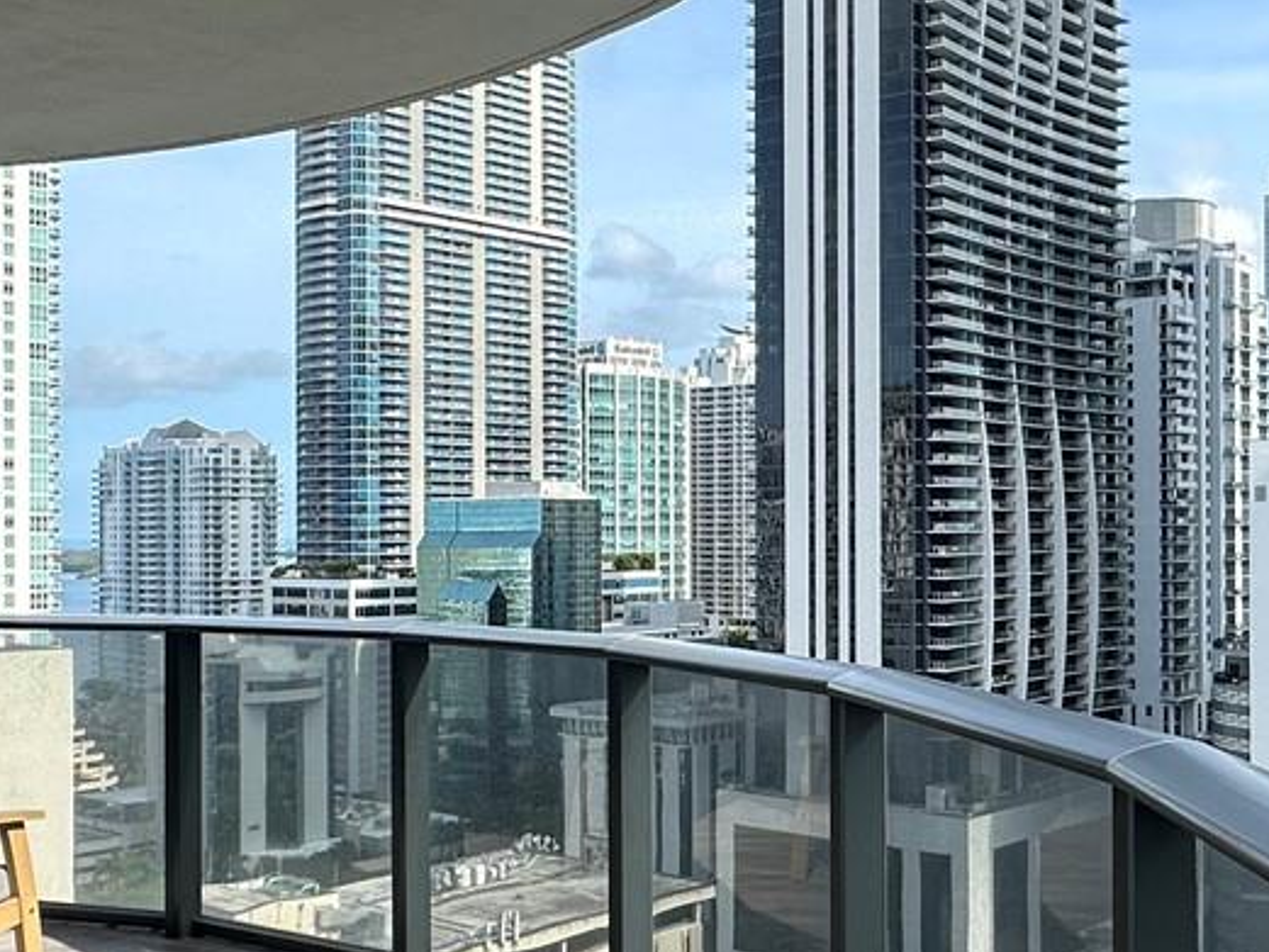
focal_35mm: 43
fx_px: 1577
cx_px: 1023
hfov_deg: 41.8
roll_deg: +0.7
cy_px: 521
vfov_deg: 33.6
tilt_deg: +0.9
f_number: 2.2
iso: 50
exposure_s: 1/979
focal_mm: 2.22
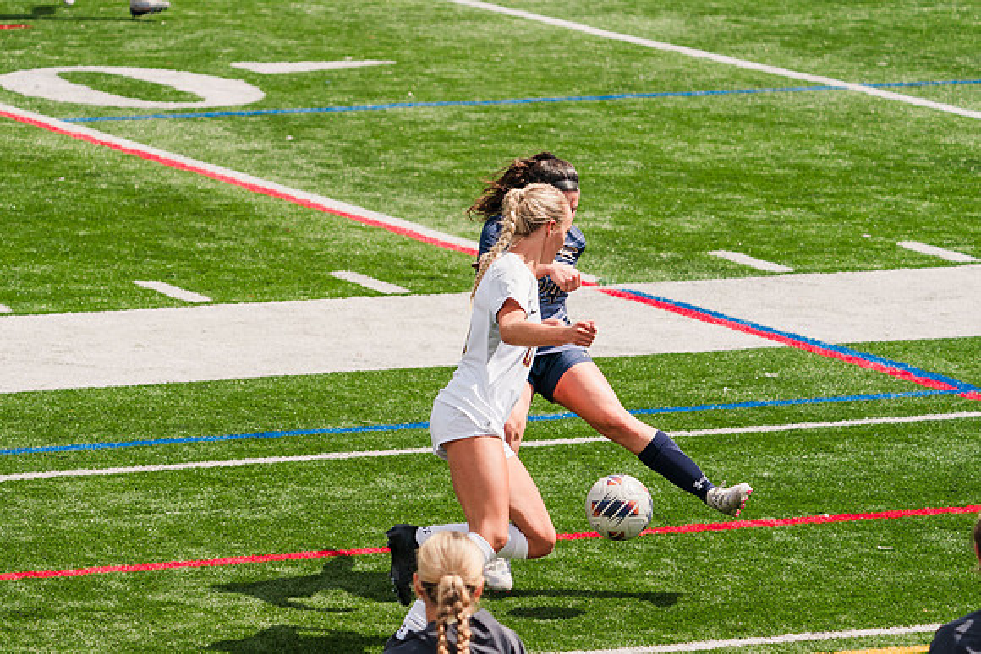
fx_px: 7024
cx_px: 349
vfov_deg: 5.3
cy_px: 233
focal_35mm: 258
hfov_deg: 8.0
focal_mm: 200
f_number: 5.6
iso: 250
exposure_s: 1/1600
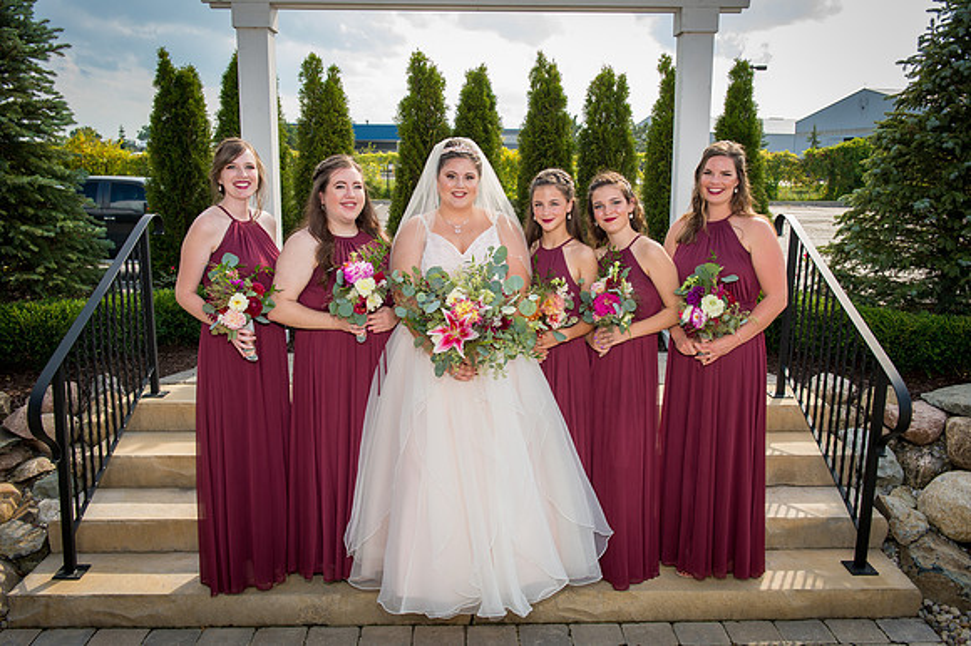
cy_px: 326
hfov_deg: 56.4
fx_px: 906
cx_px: 495
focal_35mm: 34
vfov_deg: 39.3
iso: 100
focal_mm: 32
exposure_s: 1/180
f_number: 4.8
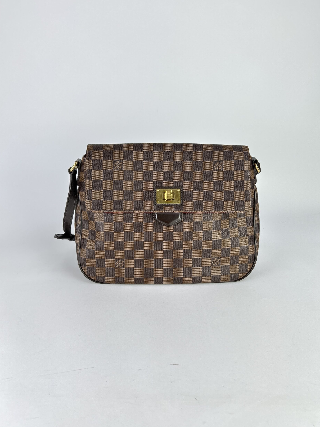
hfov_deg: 51.4
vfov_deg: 65.3
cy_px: 210
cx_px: 162
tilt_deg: -19.8
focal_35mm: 27
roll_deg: -1.3
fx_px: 333
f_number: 1.5
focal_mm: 5.7
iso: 40
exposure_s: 1/184
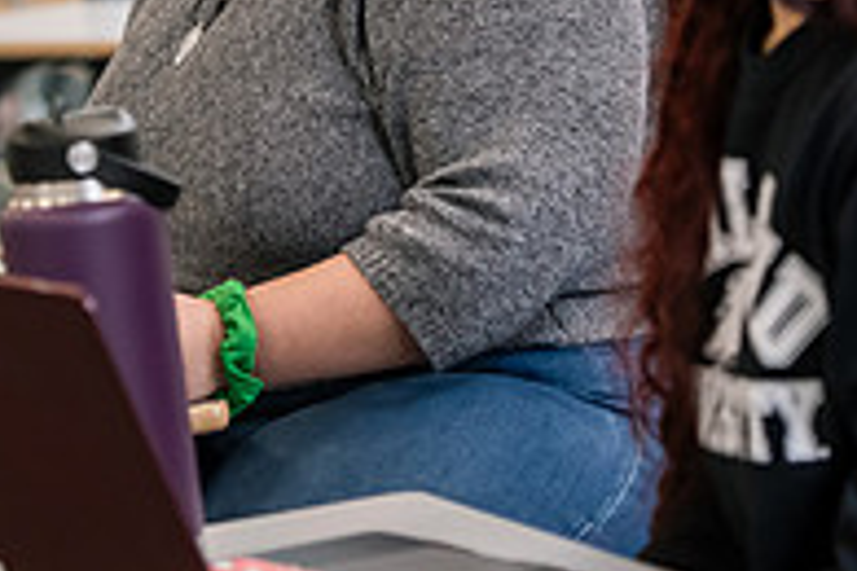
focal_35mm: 312
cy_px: -86
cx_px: 251
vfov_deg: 4.4
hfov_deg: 6.6
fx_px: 7427
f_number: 3.5
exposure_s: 1/200
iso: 1000
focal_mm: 105
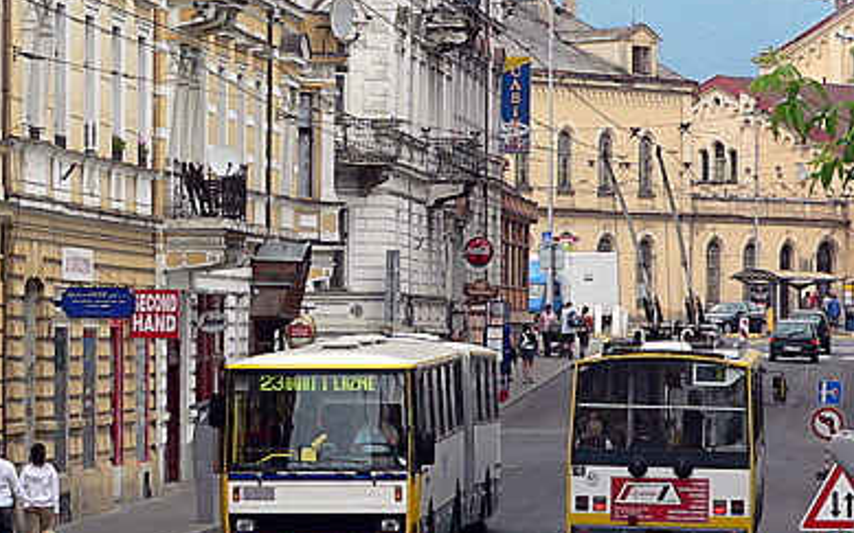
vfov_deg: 6.0
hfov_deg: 9.5
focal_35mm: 220
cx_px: 382
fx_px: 5120
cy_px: 285
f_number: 4
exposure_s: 1/250
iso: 80
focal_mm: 16.5
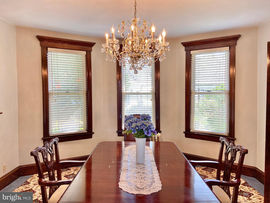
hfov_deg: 67.3
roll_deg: +0.0
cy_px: 102
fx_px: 203
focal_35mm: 26
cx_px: 135
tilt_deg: -3.1
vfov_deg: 53.0
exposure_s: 1/120
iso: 64
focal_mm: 4.25
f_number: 1.8
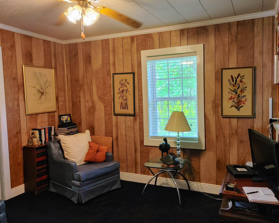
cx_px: 153
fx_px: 231
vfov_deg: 51.5
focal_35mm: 28
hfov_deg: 62.1
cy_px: 110
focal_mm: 5.58
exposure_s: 1/40
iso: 150
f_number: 1.8
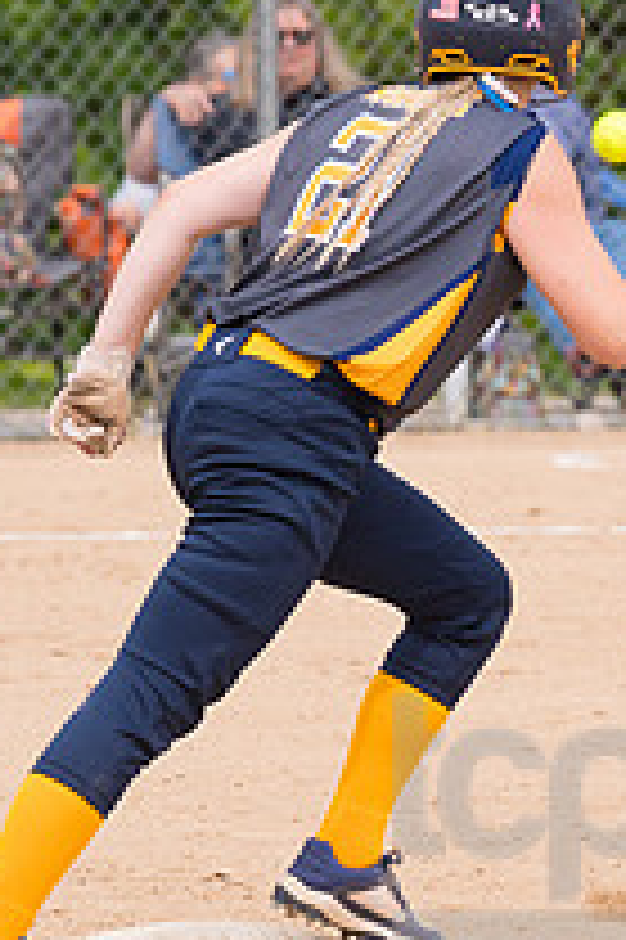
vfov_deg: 2.5
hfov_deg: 1.6
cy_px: 225
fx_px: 21736
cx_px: 1166
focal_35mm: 832
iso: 320
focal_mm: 200
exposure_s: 1/1600
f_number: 5.6
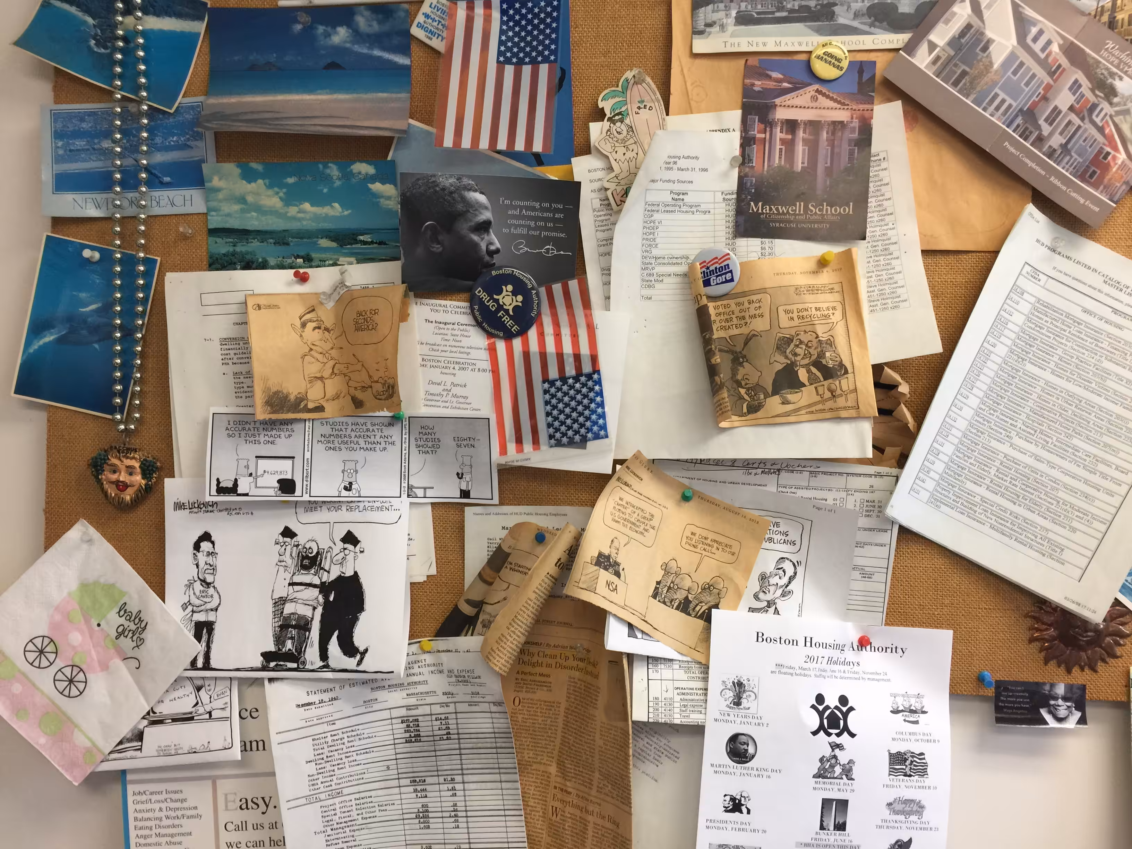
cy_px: 424
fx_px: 948
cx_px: 566
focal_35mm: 29
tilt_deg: -1.3
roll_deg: -2.5
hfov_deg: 61.7
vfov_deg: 48.2
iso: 50
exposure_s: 1/30
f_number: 2.2
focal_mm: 4.15
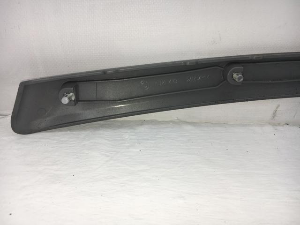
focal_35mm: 29
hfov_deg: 61.7
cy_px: 112
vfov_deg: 48.2
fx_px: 251
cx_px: 150
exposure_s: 1/493
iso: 25
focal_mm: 4.15
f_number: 2.2
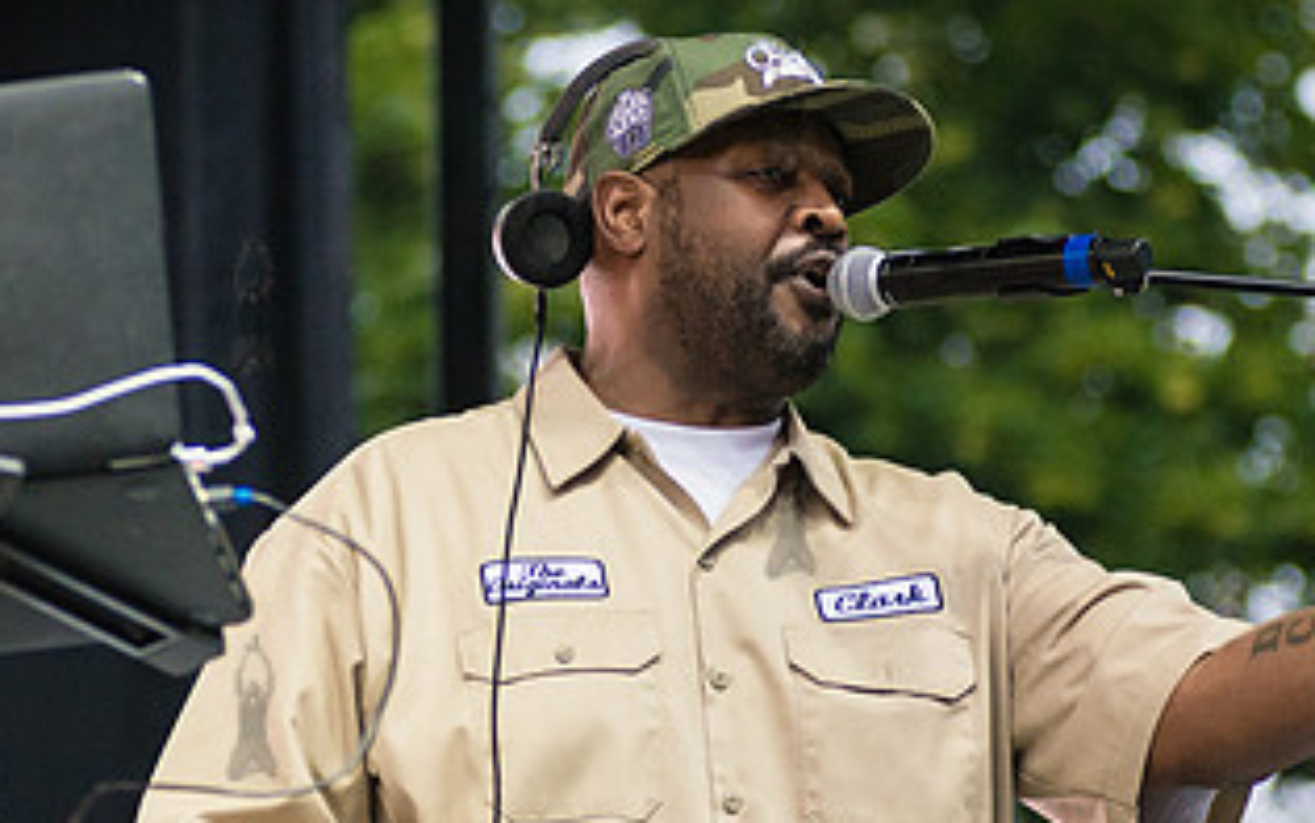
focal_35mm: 207
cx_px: 709
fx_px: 7420
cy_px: 531
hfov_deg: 10.1
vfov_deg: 6.3
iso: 3200
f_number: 3.5
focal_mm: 92
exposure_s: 1/200
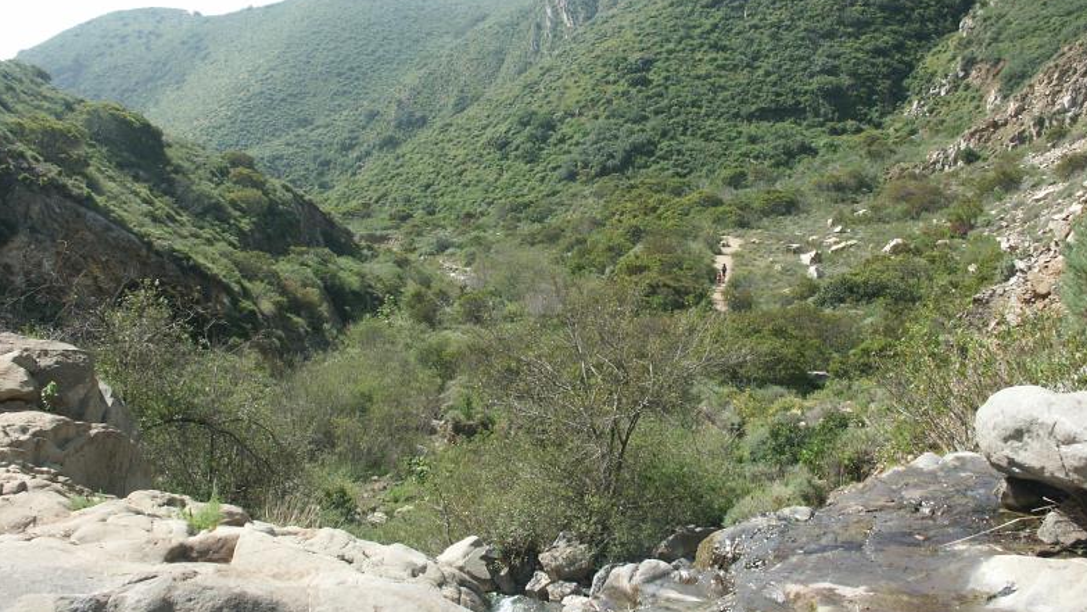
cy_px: 246
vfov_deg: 29.6
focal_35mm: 40
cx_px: 550
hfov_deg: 50.5
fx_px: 1153
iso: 100
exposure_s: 1/350
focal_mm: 9.35
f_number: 5.6
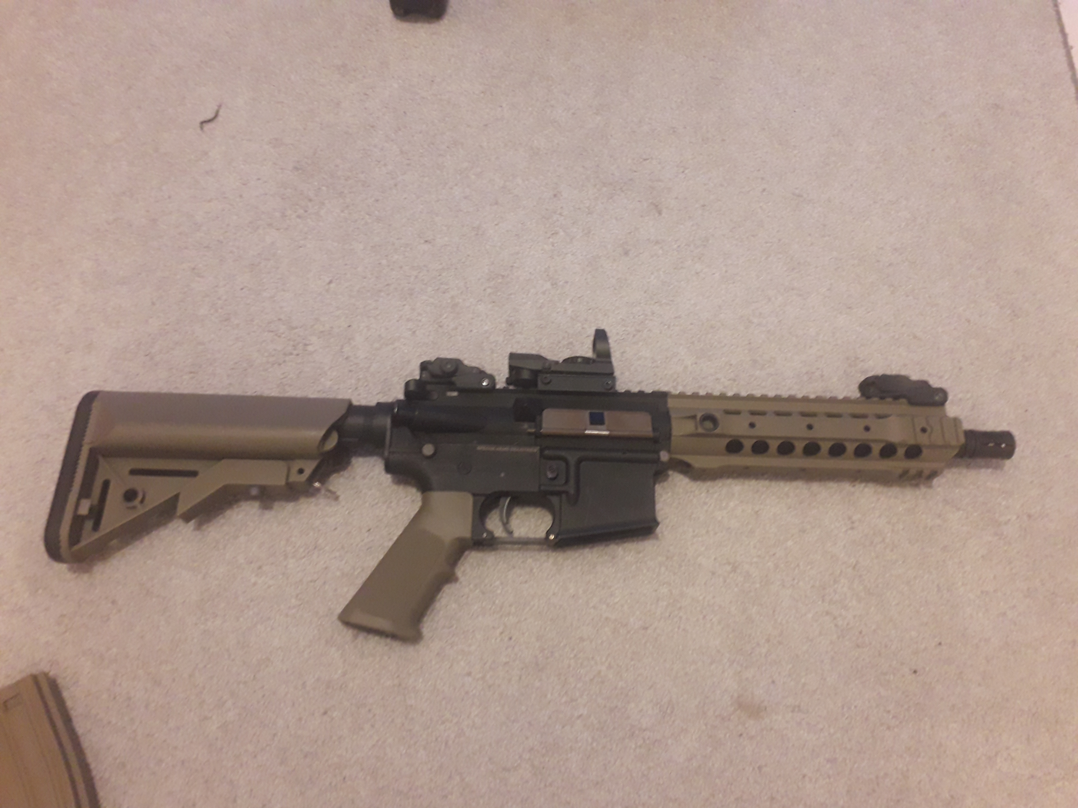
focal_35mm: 27
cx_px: 539
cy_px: 404
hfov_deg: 65.3
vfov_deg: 51.4
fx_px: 841
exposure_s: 1/25
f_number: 1.9
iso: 200
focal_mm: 3.6
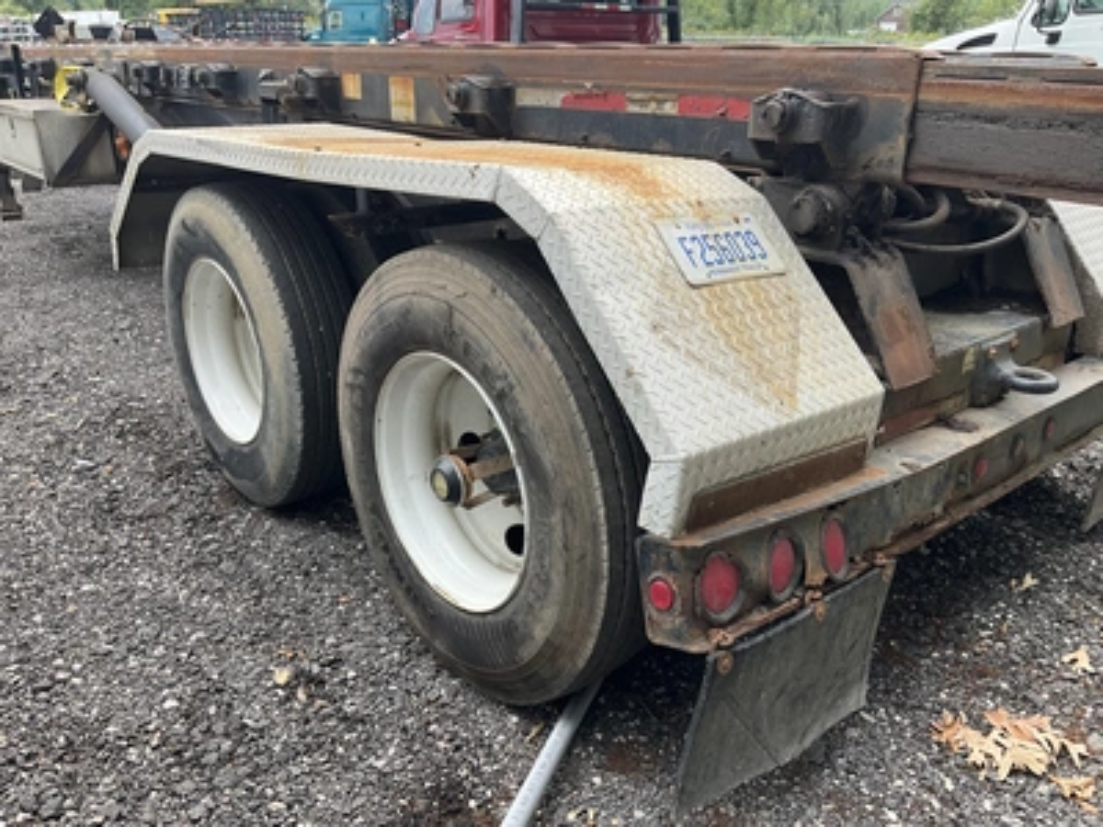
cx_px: 552
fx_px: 924
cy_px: 414
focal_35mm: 29
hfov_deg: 61.7
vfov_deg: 48.2
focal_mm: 3
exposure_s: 1/391
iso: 25
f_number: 1.8
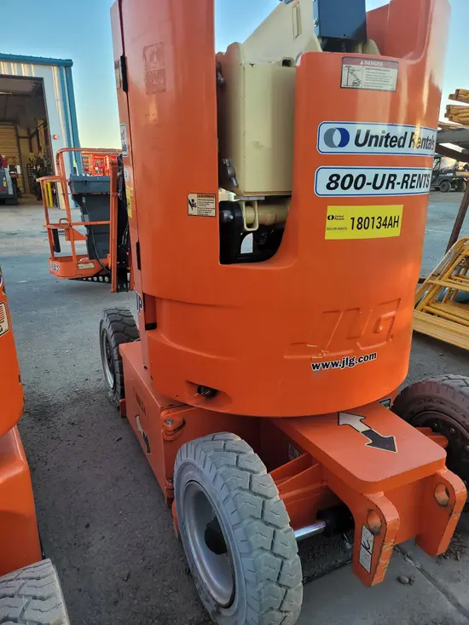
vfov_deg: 67.3
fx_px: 470
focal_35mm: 26
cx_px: 234
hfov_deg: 53.1
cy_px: 312
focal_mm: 5.4
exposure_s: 1/120
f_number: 1.8
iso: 40
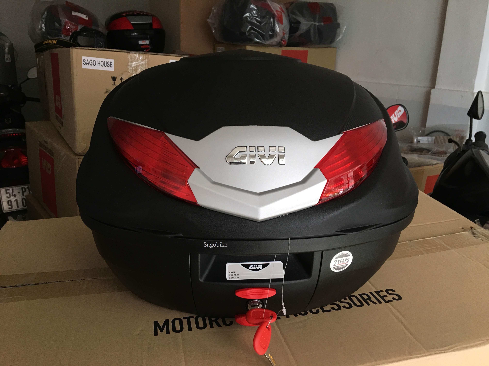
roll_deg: -1.2
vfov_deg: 48.2
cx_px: 244
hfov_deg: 61.7
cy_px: 183
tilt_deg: -16.5
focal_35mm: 29
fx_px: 410
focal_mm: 4.15
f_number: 2.2
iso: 40
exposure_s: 1/17
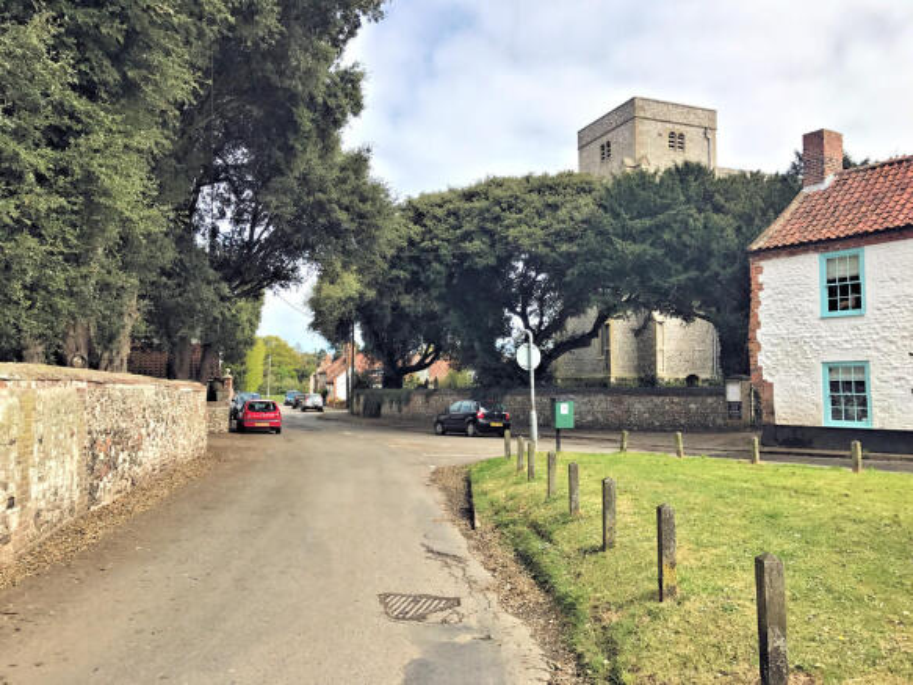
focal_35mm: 28
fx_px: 738
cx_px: 456
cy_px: 342
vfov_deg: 49.7
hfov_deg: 63.5
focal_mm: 3.99
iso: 20
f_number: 1.8
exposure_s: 1/1570
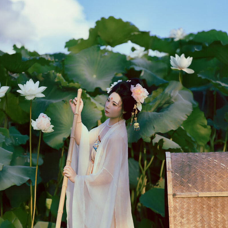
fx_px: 1066
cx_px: 116
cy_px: 194
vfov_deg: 12.1
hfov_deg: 12.2
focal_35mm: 143
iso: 100
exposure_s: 1/2000
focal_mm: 85
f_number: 1.6
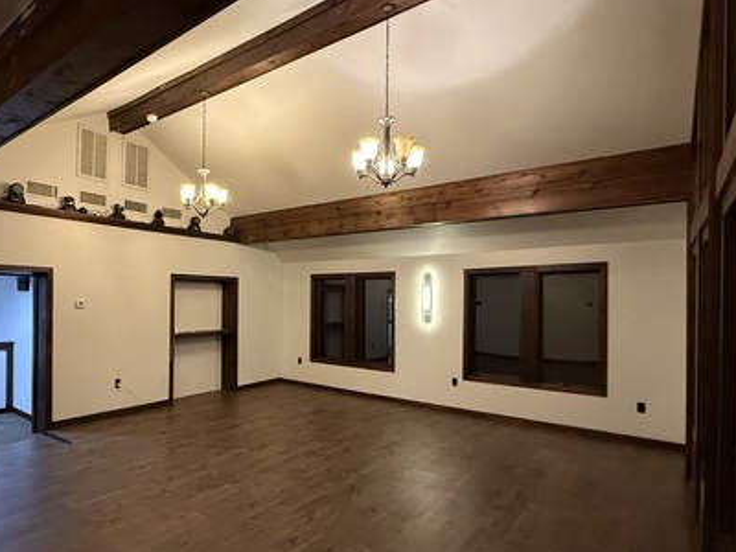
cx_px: 291
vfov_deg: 63.4
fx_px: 446
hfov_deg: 78.0
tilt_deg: +0.4
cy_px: 296
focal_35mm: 21
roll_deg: +0.2
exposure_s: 1/60
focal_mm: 2.22
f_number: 2.2
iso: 640
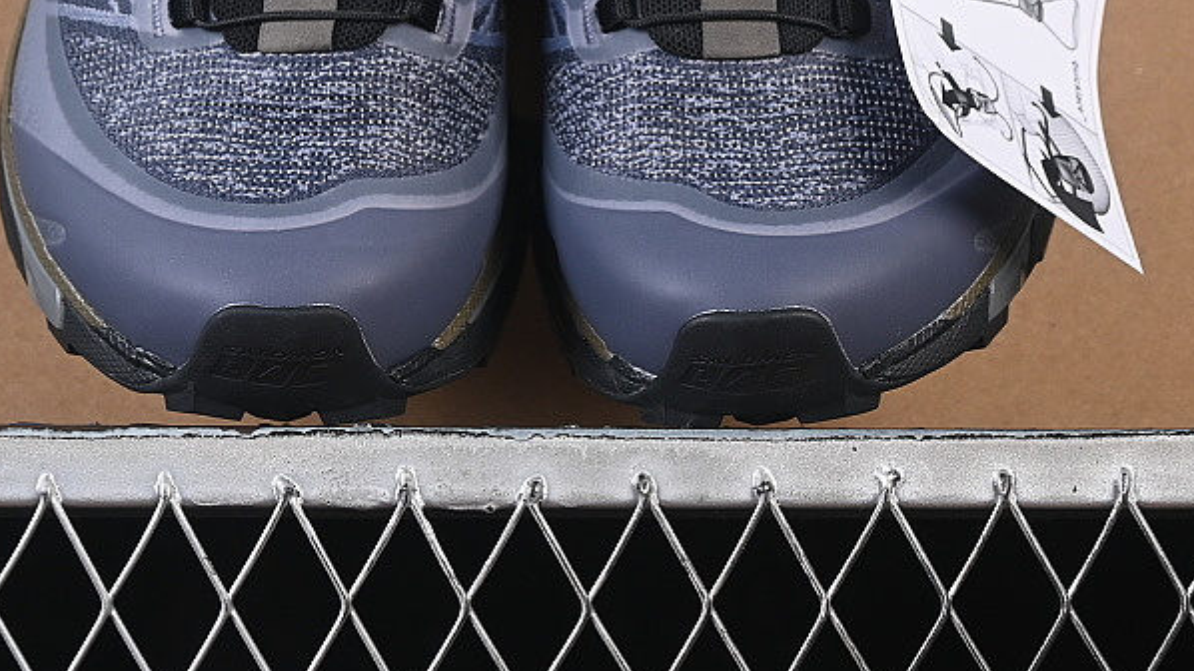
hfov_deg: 15.1
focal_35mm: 142
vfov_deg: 8.5
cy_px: -20
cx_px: 543
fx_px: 4495
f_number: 7.1
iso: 160
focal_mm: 50
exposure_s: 1/60
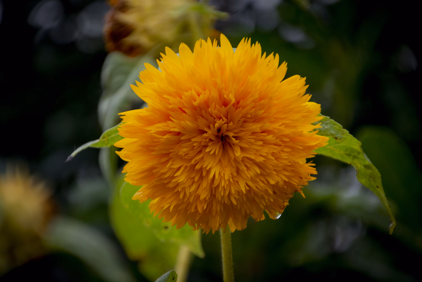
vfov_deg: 3.4
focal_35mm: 405
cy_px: 141
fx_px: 4747
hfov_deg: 5.1
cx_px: 211
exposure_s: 1/500
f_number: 6.3
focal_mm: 270
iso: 1100
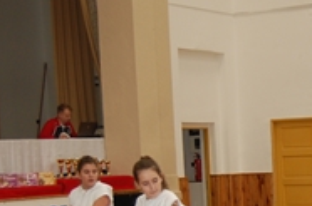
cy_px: 250
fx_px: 908
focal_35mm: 105
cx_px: 322
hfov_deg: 18.9
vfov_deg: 12.6
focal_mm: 26
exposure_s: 1/60
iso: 400
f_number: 4
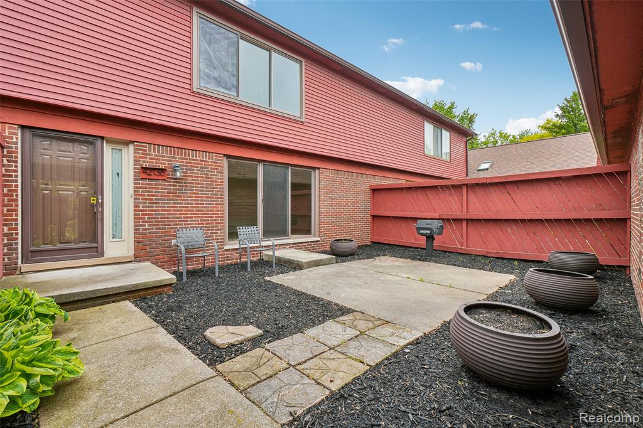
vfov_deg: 77.3
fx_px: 268
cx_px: 322
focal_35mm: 15
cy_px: 214
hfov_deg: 100.4
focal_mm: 10
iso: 100
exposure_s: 1/125
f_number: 8
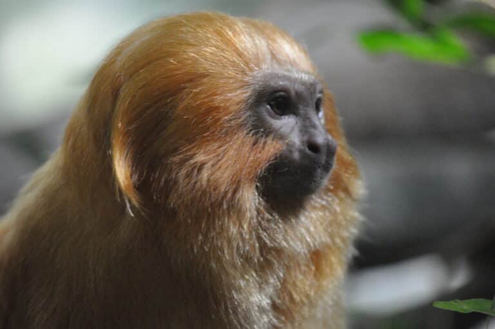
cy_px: 164
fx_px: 2987
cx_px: 248
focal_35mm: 218
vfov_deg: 6.3
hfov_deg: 9.5
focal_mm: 145
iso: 3200
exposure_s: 1/125
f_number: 5
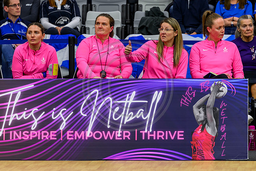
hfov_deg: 6.2
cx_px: 147
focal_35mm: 333
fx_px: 2370
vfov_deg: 4.1
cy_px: 115
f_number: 4.5
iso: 250
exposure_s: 1/40
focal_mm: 200
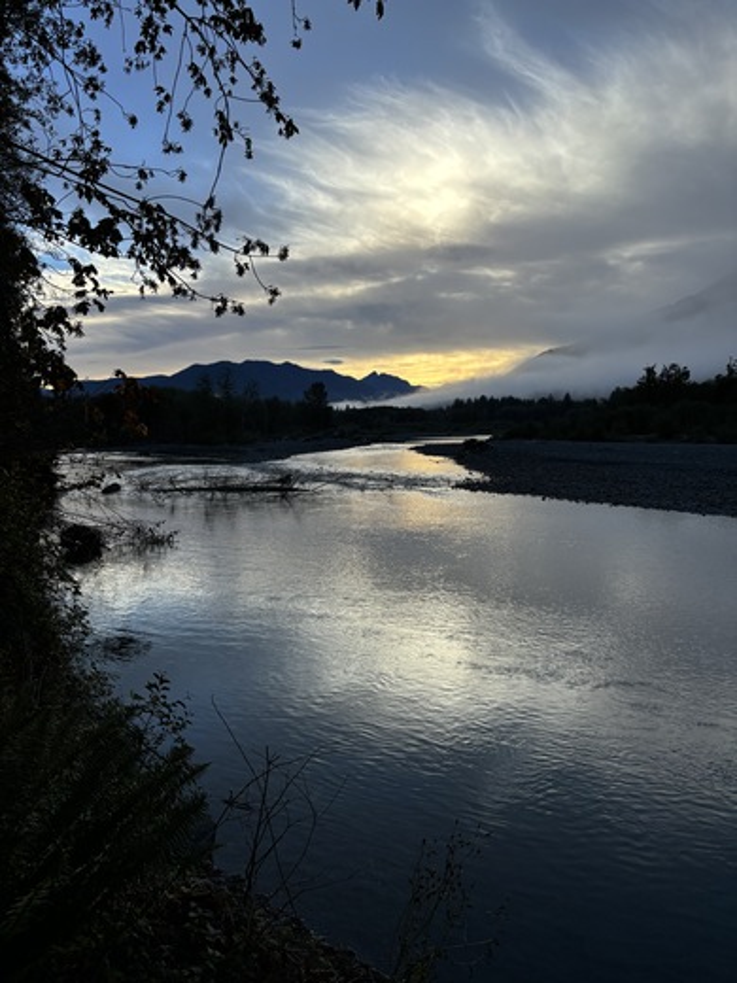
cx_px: 368
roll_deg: +1.6
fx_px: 738
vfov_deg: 67.3
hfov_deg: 53.1
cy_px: 492
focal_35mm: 26
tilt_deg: -3.0
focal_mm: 5.96
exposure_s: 1/2342
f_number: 1.6
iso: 50
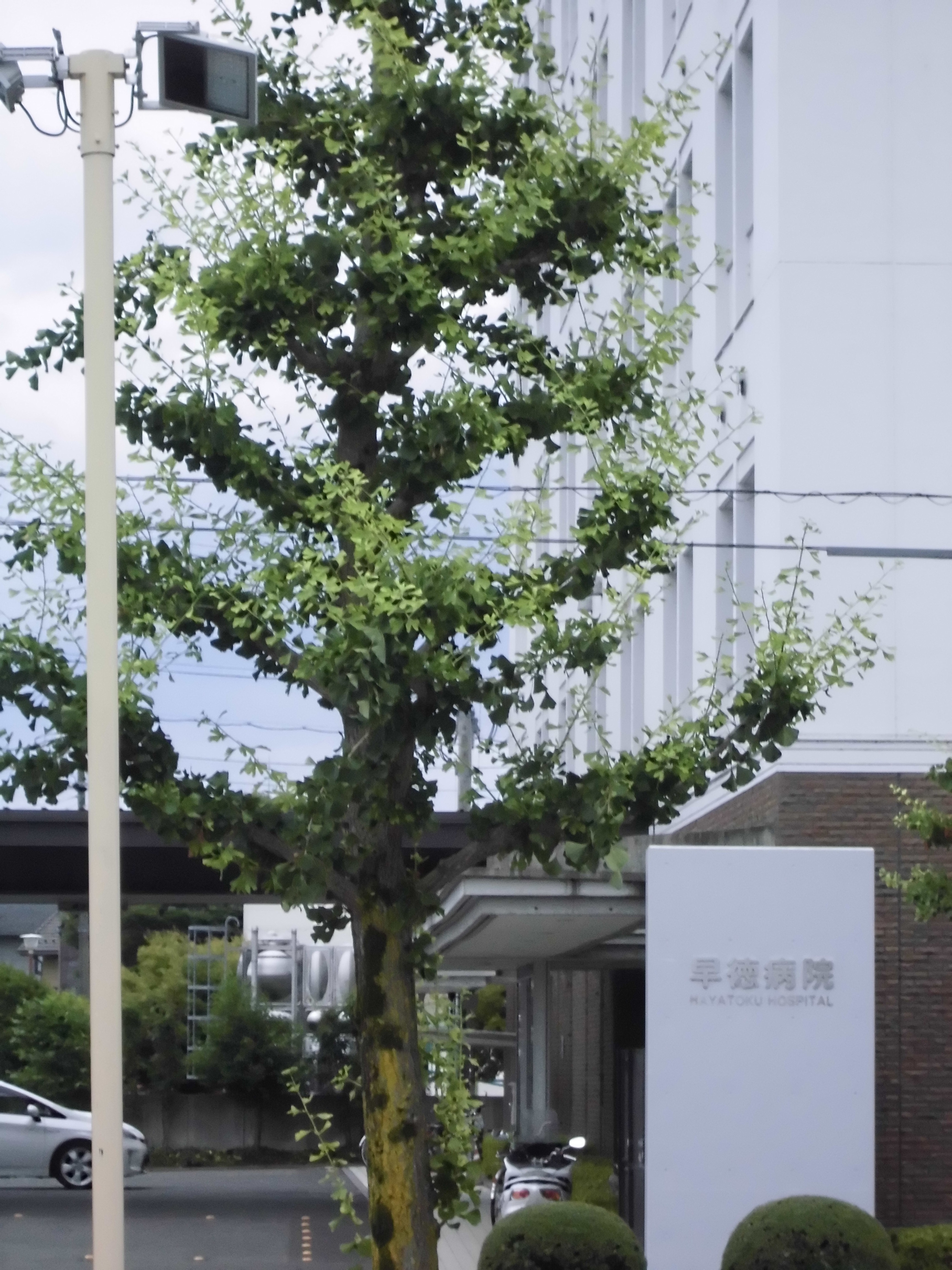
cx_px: 476
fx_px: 4767
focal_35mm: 130
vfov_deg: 15.2
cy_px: 635
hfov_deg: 11.4
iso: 200
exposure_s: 1/60
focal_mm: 23
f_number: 6.5
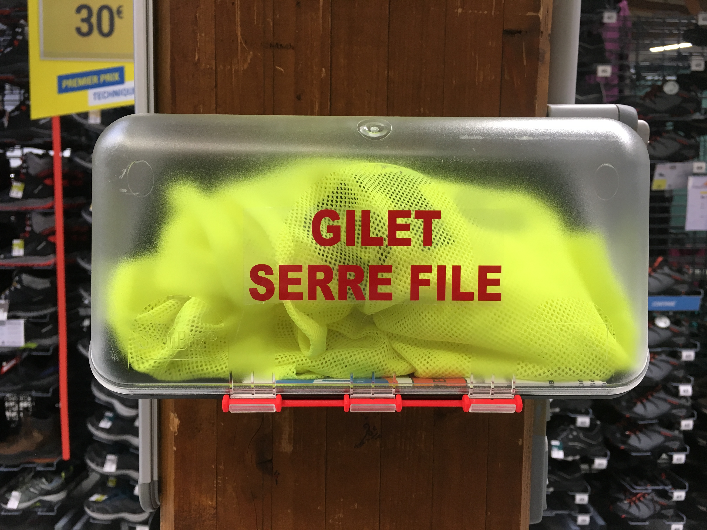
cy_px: 265
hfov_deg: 61.7
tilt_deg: -5.4
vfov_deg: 48.2
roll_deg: -0.4
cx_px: 354
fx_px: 592
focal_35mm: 29
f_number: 2.2
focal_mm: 4.15
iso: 40
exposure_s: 1/33
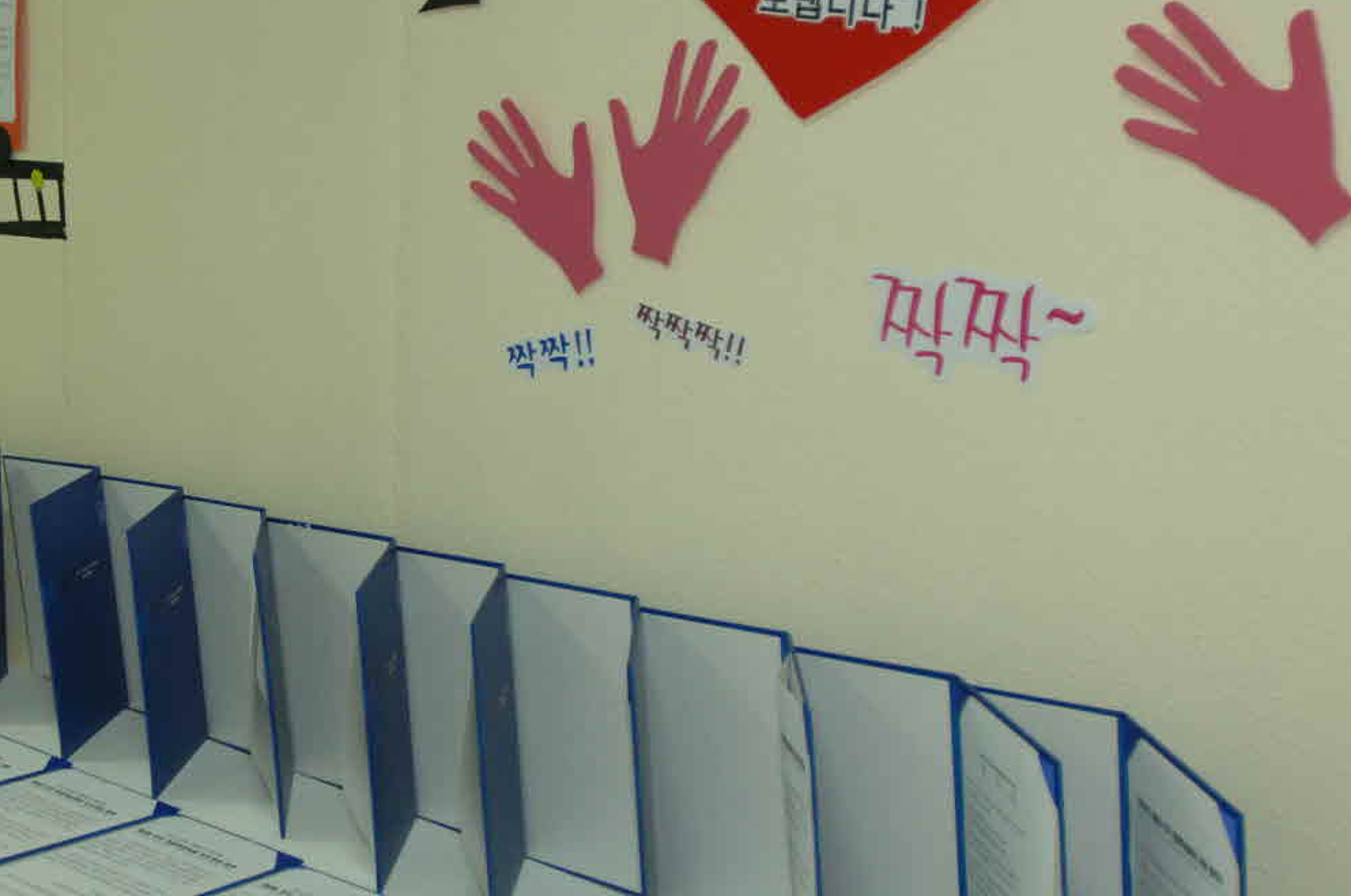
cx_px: 237
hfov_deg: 34.9
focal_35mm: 55
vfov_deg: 24.5
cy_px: 352
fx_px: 2064
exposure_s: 1/60
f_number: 2.8
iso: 400
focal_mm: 17
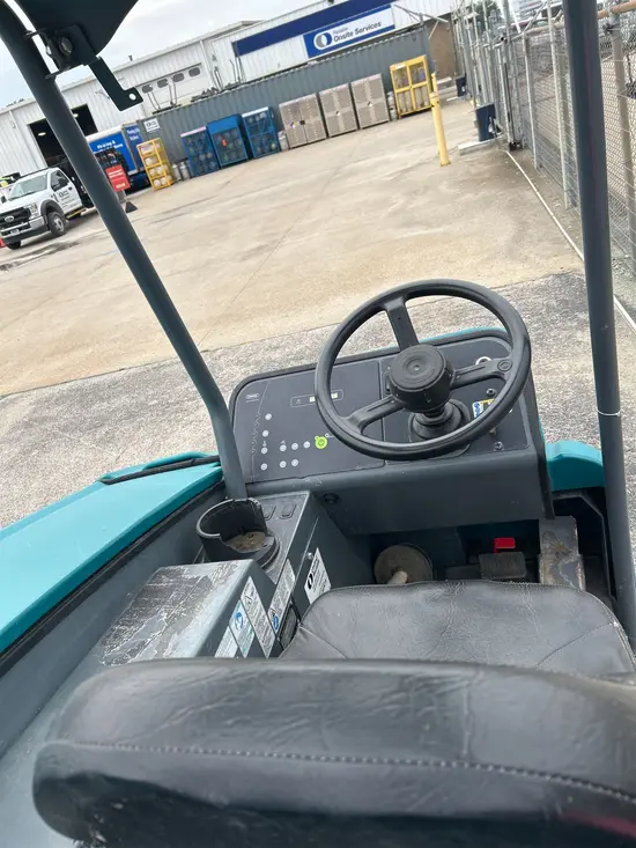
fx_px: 637
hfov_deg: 53.1
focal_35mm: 26
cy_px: 424
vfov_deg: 67.3
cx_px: 318
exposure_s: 1/521
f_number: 1.5
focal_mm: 5.7
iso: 50
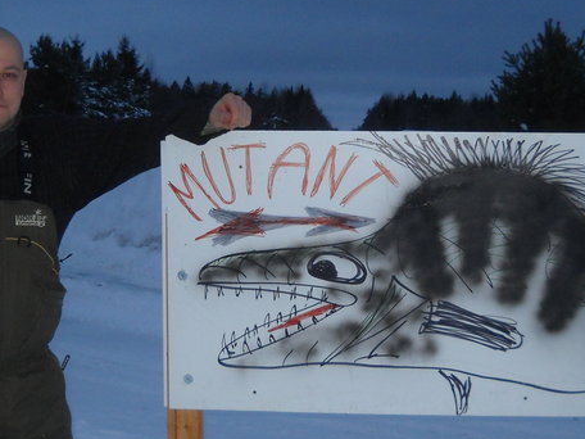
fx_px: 1217
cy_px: 212
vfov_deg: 20.4
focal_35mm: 72
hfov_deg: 27.0
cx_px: 308
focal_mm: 6.72
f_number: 3.1
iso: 200
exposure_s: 1/30
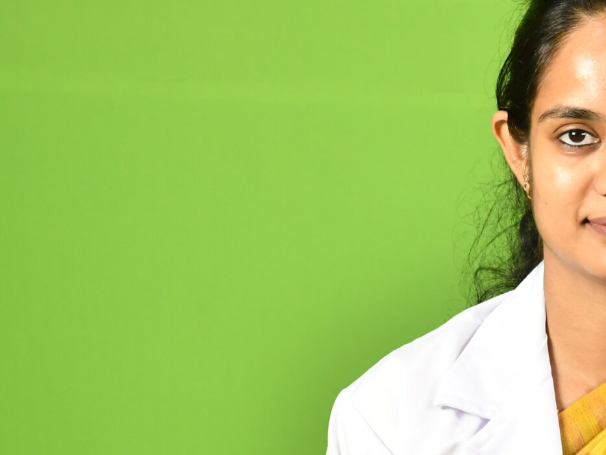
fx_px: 3327
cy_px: 370
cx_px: 644
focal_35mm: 190
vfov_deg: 7.8
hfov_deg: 10.3
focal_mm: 48
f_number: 6.3
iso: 1250
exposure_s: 1/160
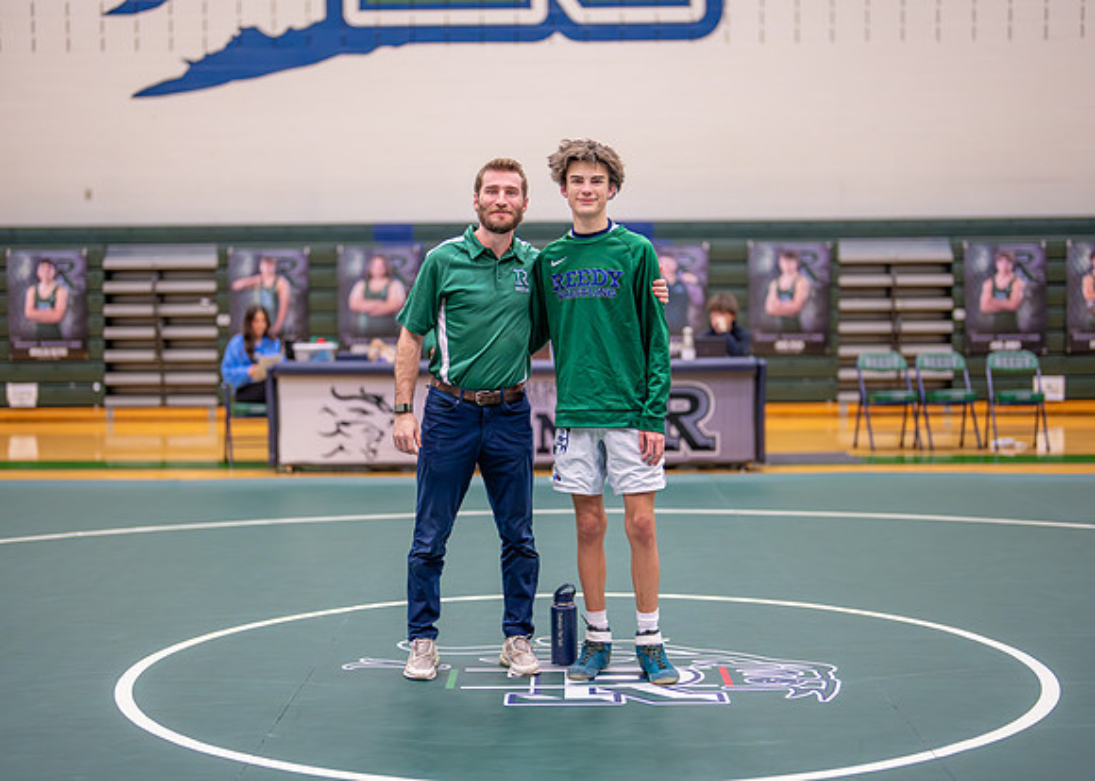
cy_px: 374
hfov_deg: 33.4
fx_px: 1823
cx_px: 518
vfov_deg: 24.2
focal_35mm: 59
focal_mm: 50
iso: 800
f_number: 1.2
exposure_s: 1/800
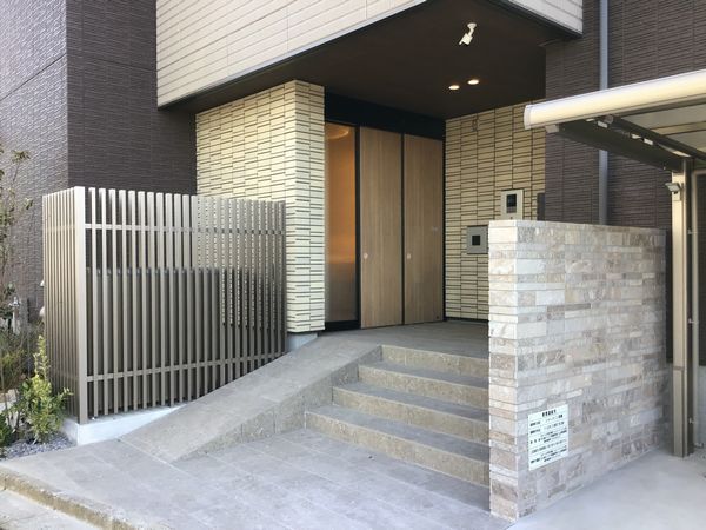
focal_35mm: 31
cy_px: 265
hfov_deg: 58.4
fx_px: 632
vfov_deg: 45.4
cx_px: 353
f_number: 2.4
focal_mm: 3.3
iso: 32
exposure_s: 1/120
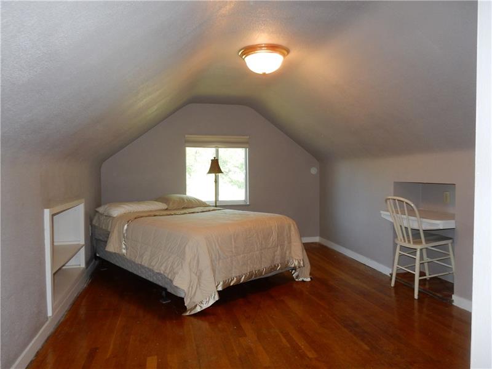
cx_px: 246
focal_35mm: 25
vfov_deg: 54.9
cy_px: 184
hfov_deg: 69.4
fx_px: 355
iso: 200
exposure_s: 1/30
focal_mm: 4.5
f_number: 3.7
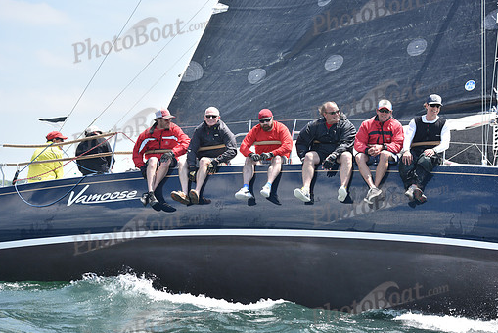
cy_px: 165
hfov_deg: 20.8
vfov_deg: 14.0
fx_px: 1356
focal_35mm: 98
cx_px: 261
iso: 250
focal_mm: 86
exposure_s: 1/1250
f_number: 4
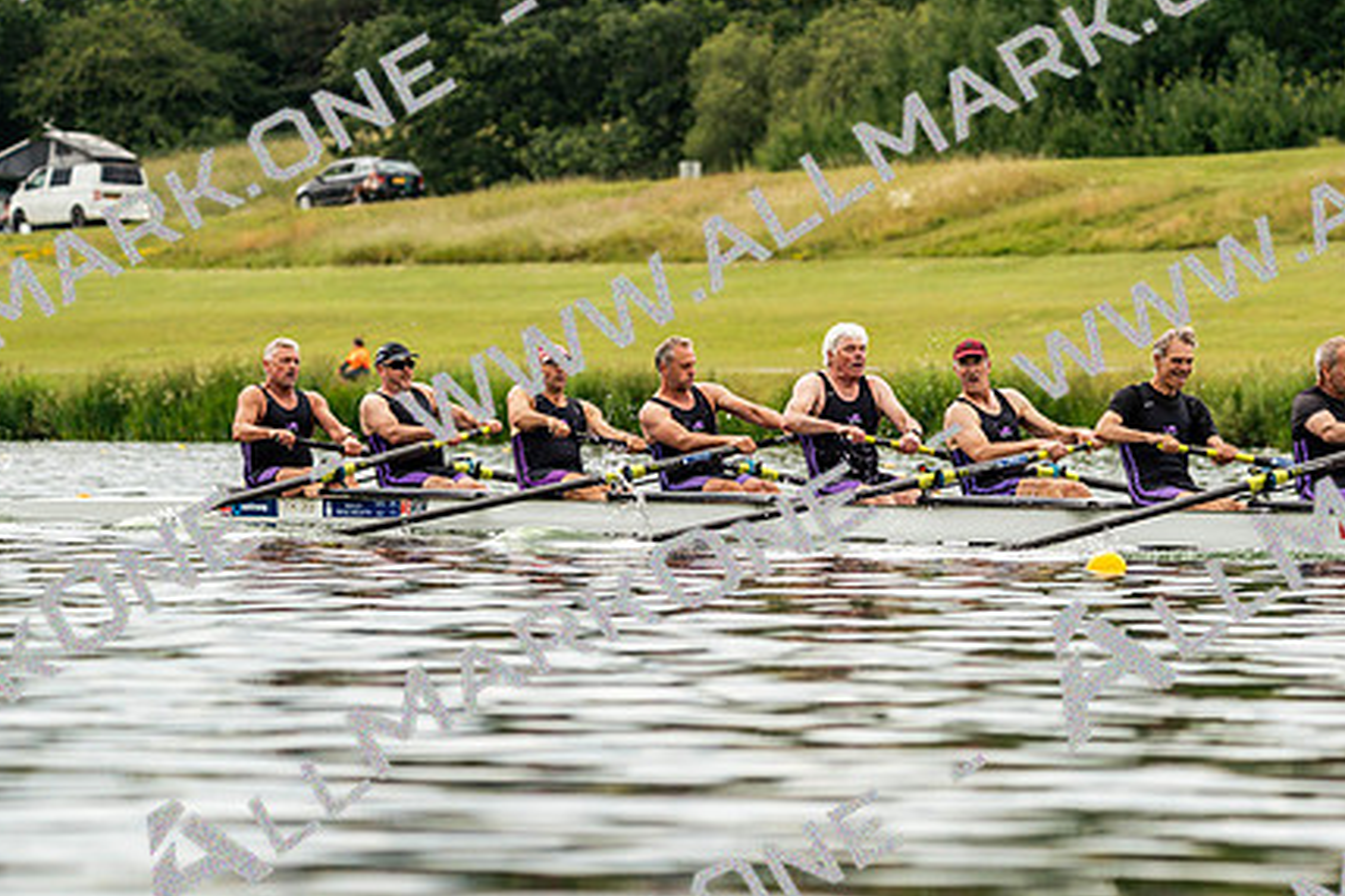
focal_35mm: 335
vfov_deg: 4.1
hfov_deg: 6.2
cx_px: 784
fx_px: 12515
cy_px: 453
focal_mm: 248
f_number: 6.3
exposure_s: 1/2000
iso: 400
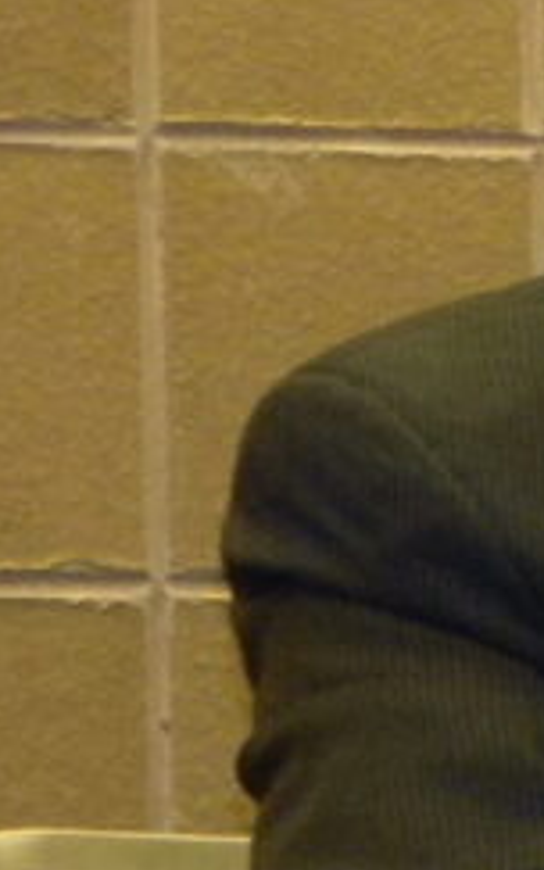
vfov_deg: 3.4
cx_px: 880
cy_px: 387
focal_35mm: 612
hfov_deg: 2.1
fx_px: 14509
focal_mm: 33.1
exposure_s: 1/30
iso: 800
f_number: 5.2
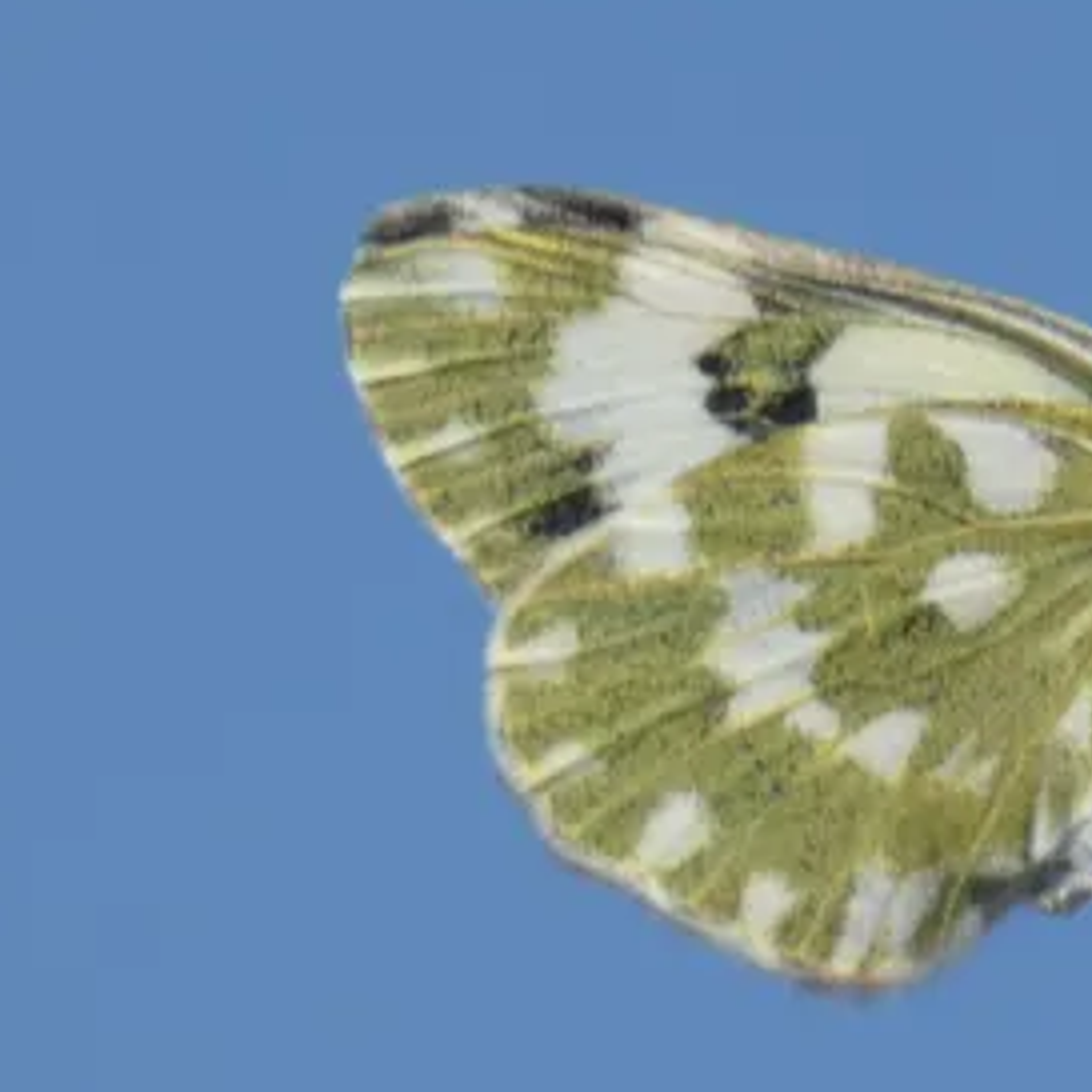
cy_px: 648
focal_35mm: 940
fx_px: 33549
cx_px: 1184
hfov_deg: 1.9
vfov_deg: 1.9
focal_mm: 81.4
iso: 80
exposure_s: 1/500
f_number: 5.6
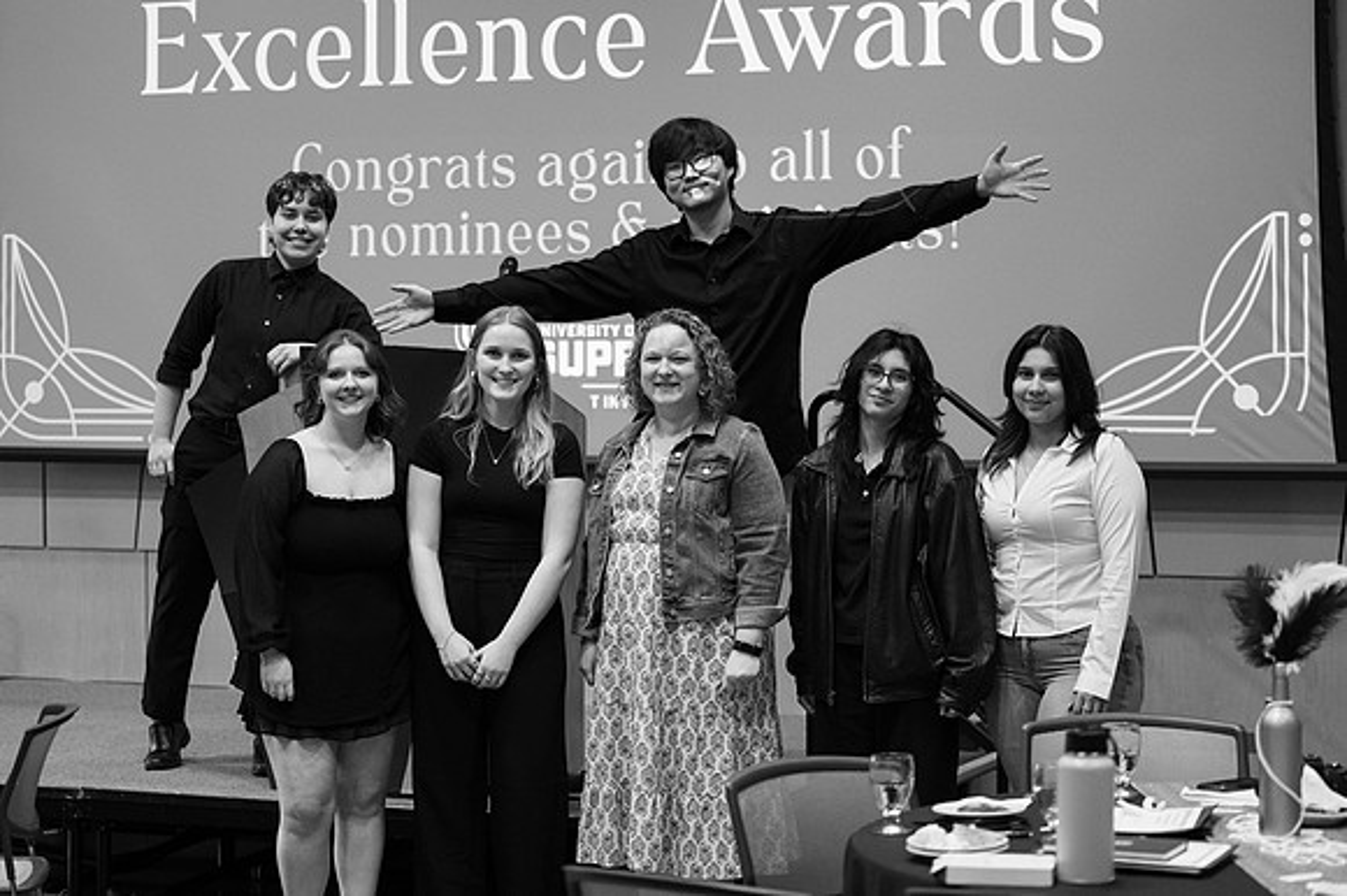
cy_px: 448
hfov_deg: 24.4
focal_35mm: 83
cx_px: 674
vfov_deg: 16.4
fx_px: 3110
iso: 3200
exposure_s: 1/125
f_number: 2.8
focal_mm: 83
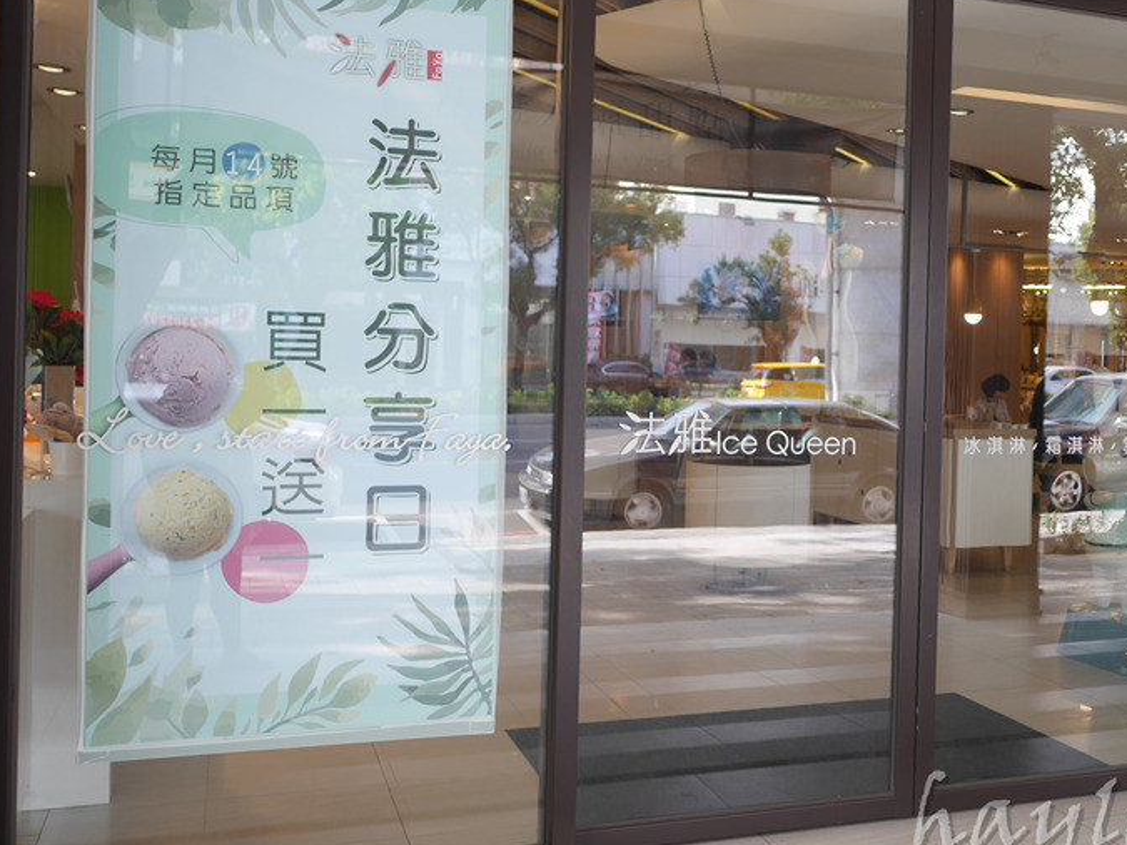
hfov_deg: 46.2
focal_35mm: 40
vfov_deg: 35.9
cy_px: 368
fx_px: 1302
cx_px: 740
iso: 200
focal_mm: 15
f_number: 2
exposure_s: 1/160
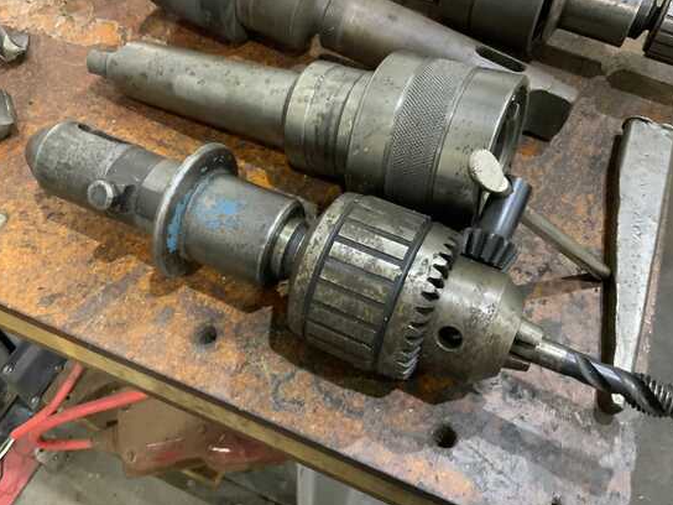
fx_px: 622
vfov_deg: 44.1
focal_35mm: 32
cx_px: 319
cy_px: 235
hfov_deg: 56.8
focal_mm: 3
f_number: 1.8
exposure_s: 1/40
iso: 320
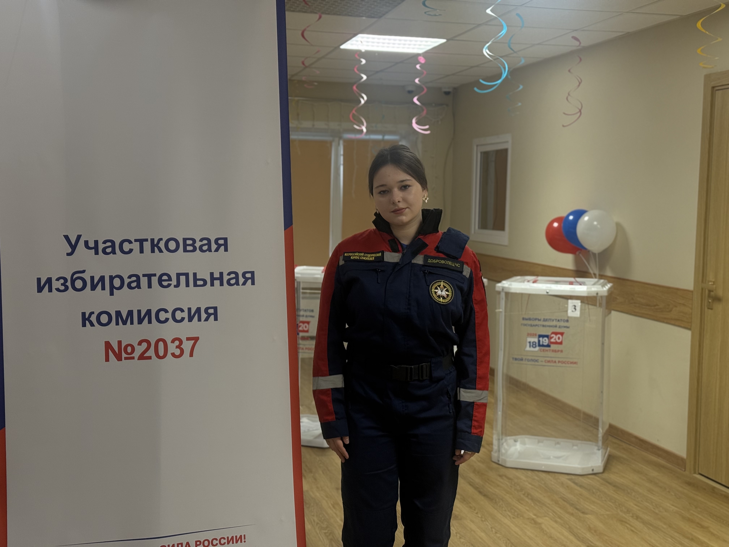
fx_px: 1011
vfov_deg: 30.3
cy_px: 274
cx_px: 364
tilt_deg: -3.8
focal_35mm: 48
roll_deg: -1.5
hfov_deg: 39.7
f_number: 1.78
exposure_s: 1/100
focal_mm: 6.76
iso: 125
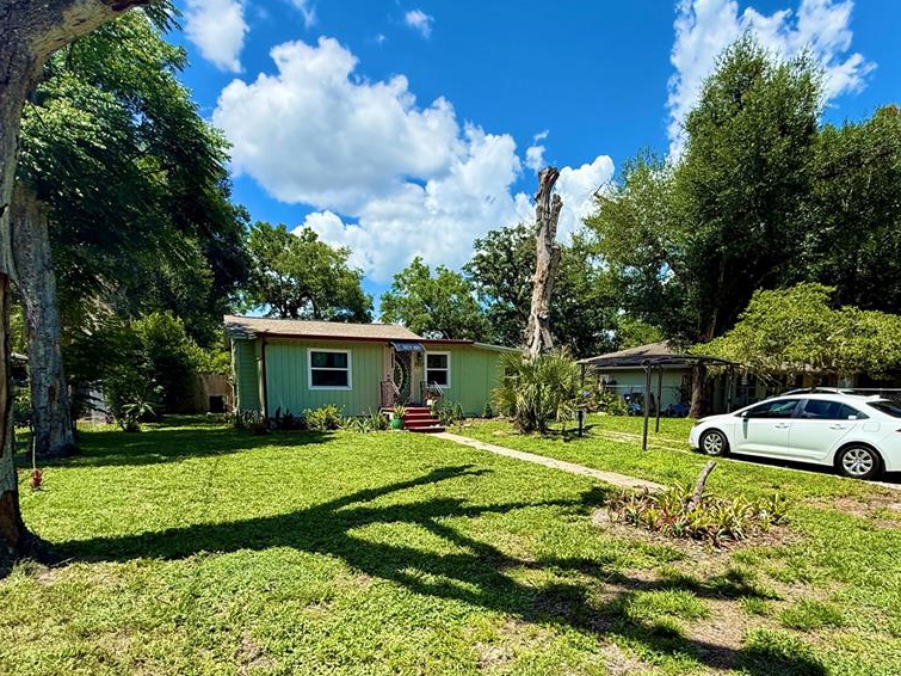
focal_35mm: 19
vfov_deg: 67.1
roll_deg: -2.5
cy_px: 442
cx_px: 481
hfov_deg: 84.6
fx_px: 494
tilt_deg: -7.3
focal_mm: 2.22
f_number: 2.2
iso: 64
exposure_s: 1/1572
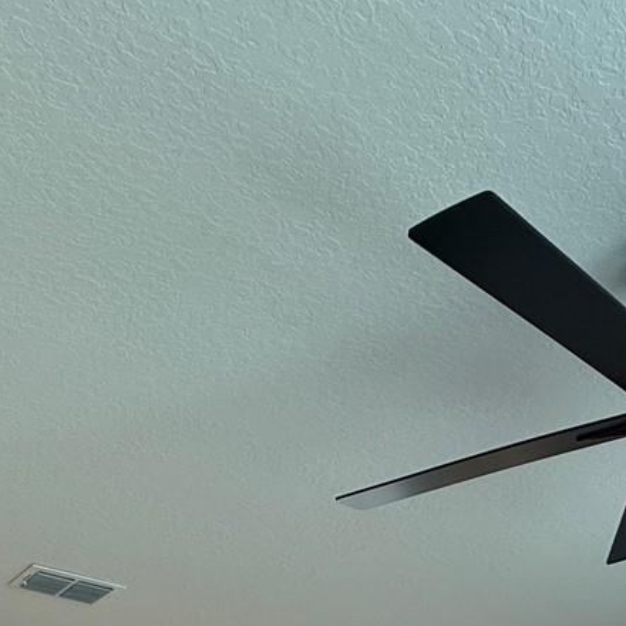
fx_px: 921
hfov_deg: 37.5
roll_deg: -1.8
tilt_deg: +6.2
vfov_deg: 29.6
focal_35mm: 45
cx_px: 283
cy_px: 828
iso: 160
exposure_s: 1/120
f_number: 2.2
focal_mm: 2.22
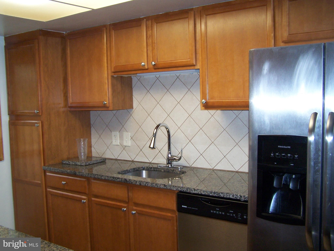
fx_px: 367
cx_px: 167
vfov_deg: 37.7
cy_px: 126
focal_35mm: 38
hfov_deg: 49.0
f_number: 2.8
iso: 140
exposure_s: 1/60
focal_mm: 6.3
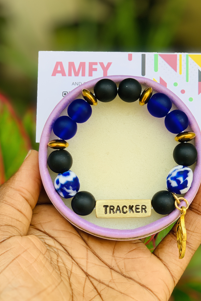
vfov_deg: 30.1
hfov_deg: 20.3
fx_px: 561
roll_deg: -1.9
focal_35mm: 67
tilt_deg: -19.4
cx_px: 116
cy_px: 157
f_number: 2.4
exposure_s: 1/122
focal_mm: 6
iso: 25
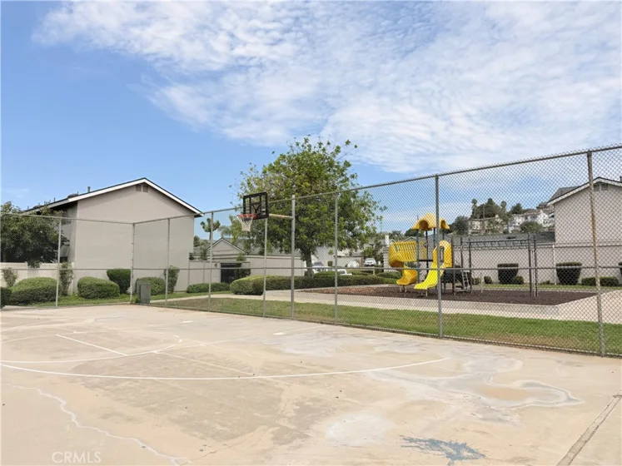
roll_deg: +0.0
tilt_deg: +5.3
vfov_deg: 56.8
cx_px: 311
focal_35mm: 24
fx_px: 431
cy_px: 233
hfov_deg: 71.6
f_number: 1.78
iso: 80
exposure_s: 1/7353
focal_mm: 6.76
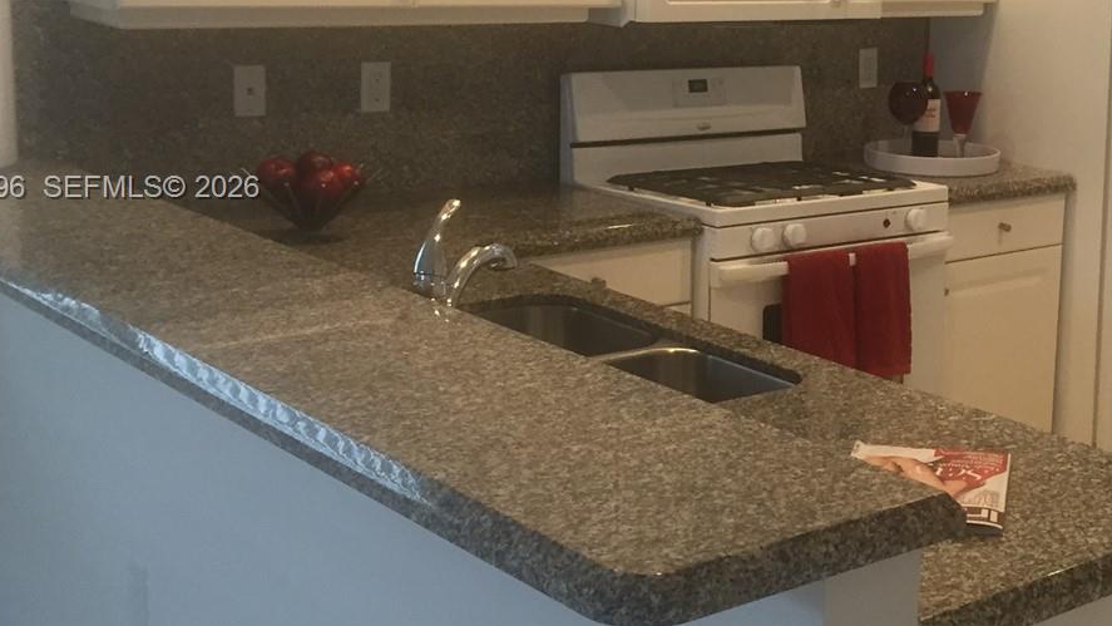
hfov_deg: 35.5
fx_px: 1681
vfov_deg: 21.0
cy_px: 189
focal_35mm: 57
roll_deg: -2.2
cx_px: 873
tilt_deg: -9.4
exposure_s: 1/30
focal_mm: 4.15
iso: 100
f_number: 2.2
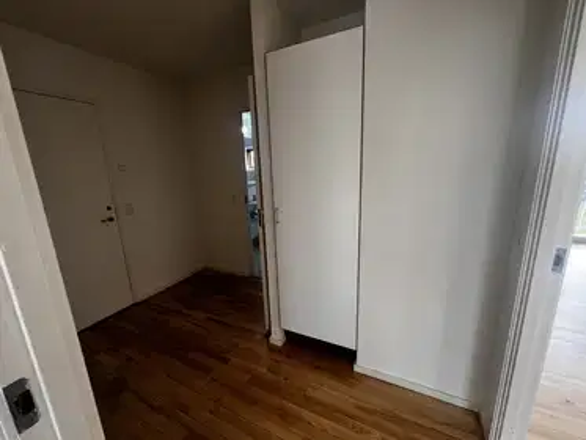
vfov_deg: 89.9
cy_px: 220
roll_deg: +2.0
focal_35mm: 13
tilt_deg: -11.4
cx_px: 293
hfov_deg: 106.2
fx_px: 220
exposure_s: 1/99
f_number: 1.8
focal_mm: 1.57
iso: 100
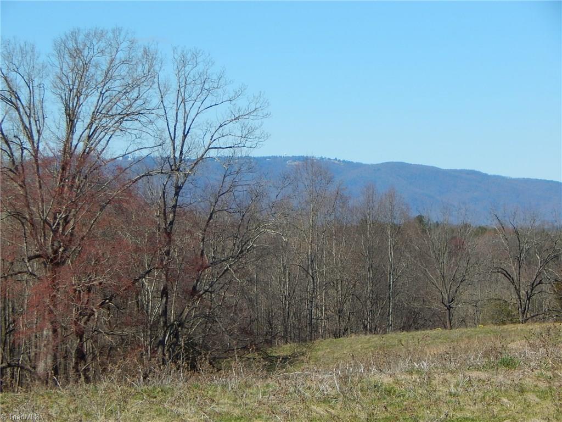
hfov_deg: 14.0
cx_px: 281
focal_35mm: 141
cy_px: 211
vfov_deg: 10.5
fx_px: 2289
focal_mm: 25.3
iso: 125
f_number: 4.9
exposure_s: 1/800
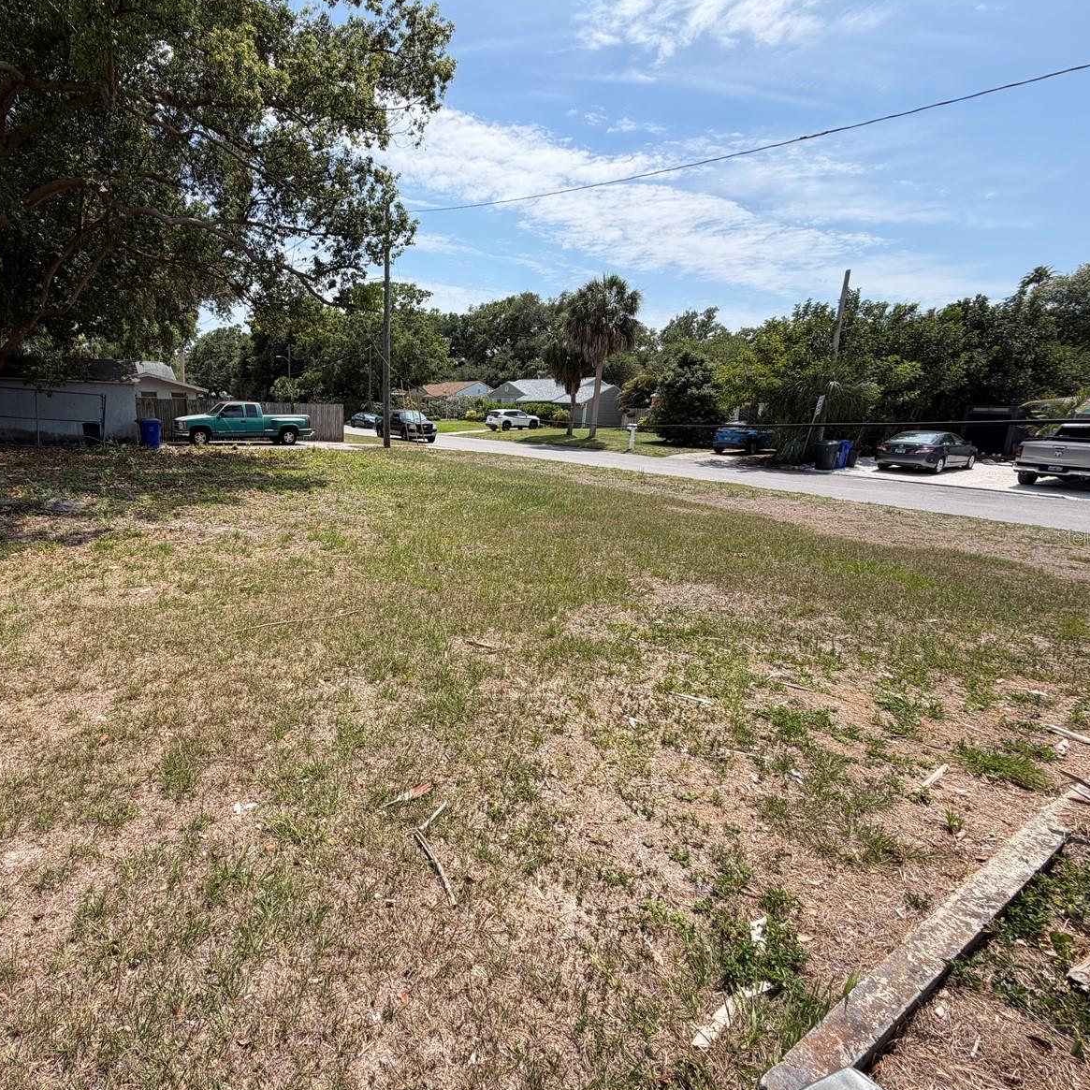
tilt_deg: -13.5
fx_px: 606
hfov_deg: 82.1
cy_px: 537
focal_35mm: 17
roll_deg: -0.2
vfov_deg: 84.0
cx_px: 397
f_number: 2.2
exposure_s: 1/789
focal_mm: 2.22
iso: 20
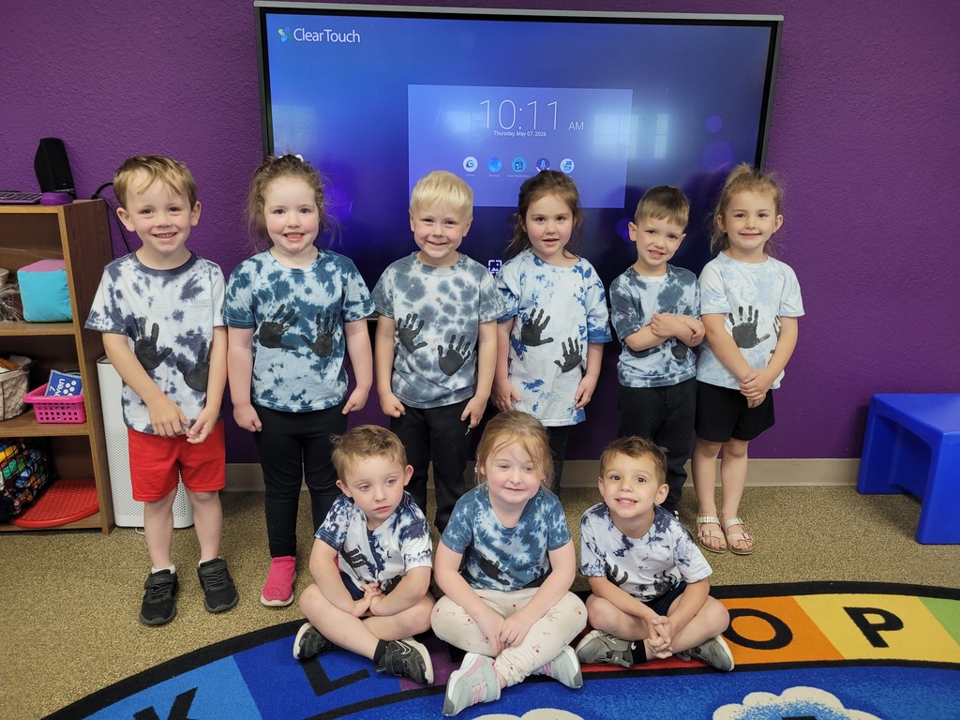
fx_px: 721
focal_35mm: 26
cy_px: 360
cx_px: 480
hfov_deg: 67.3
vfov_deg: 53.1
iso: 160
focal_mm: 5.4
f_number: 1.8
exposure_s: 1/120
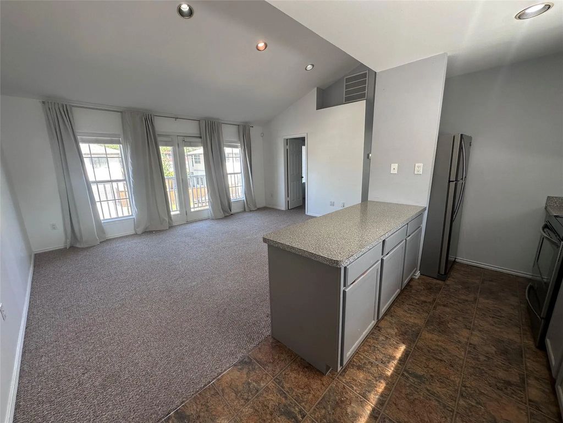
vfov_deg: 85.7
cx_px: 282
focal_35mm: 14
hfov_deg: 102.1
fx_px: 228
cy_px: 212
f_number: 2.2
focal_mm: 2.22
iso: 64
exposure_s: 1/120
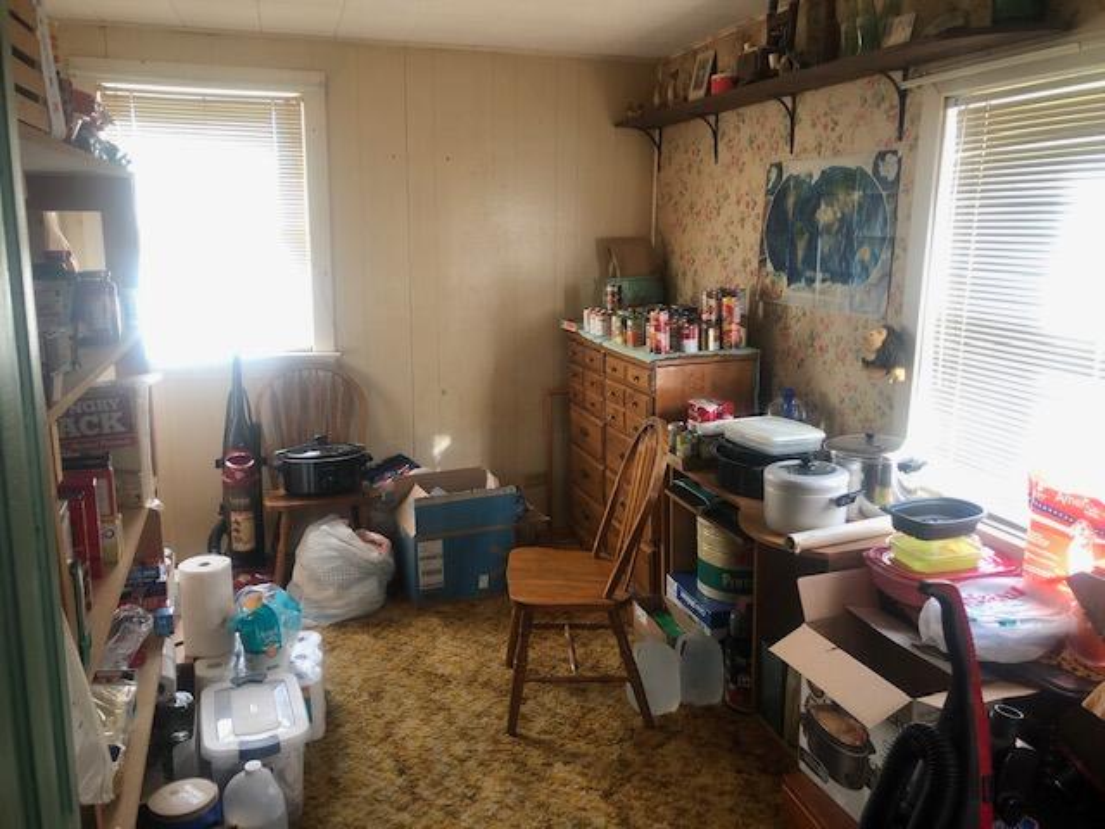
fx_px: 894
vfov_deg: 49.7
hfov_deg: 63.4
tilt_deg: -11.0
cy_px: 414
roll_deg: -0.1
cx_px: 552
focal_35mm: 28
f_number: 1.8
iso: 40
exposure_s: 1/20
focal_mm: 3.99
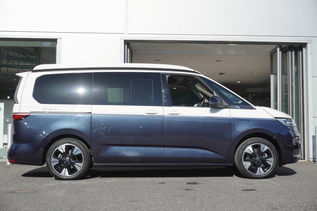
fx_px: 409
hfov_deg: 42.3
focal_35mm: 46
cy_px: 106
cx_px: 158
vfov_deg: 28.9
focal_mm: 31
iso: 100
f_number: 8
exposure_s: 1/125
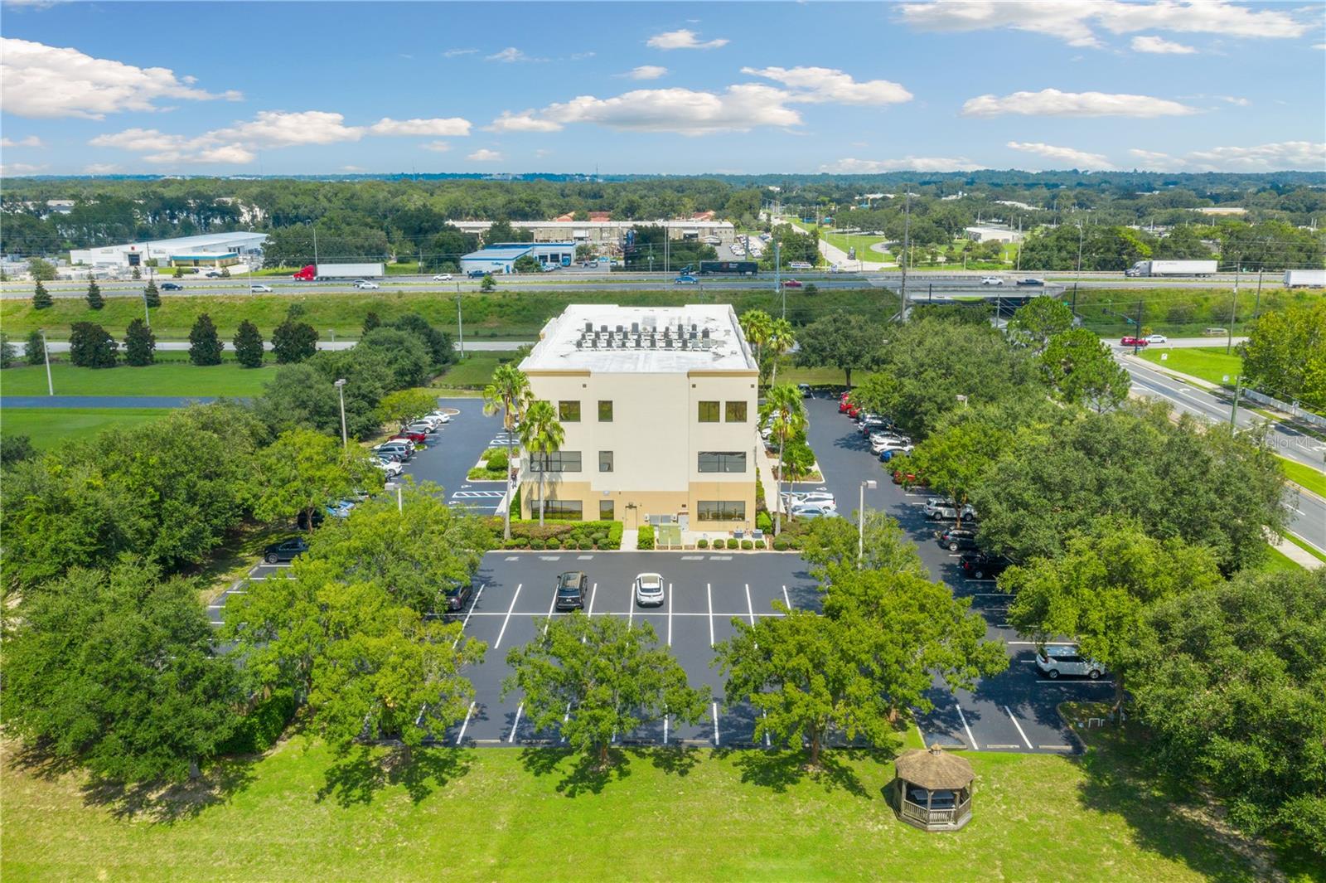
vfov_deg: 46.4
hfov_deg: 65.5
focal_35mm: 28
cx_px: 663
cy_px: 442
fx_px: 1031
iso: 100
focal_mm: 10.26
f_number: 8
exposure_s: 1/120
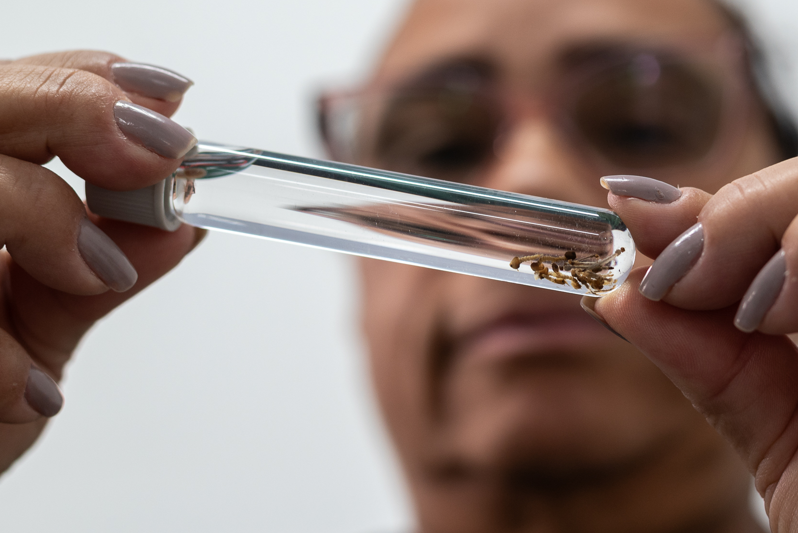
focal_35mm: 86
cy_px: 255
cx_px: 565
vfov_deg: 15.9
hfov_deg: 23.5
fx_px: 1907
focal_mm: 50
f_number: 4
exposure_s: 1/50
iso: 400
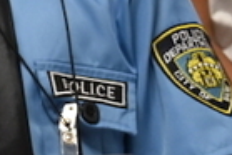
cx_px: -27
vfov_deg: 5.3
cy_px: 57
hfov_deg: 7.9
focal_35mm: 258
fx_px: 1664
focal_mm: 35
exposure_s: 1/125
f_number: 4
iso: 1800
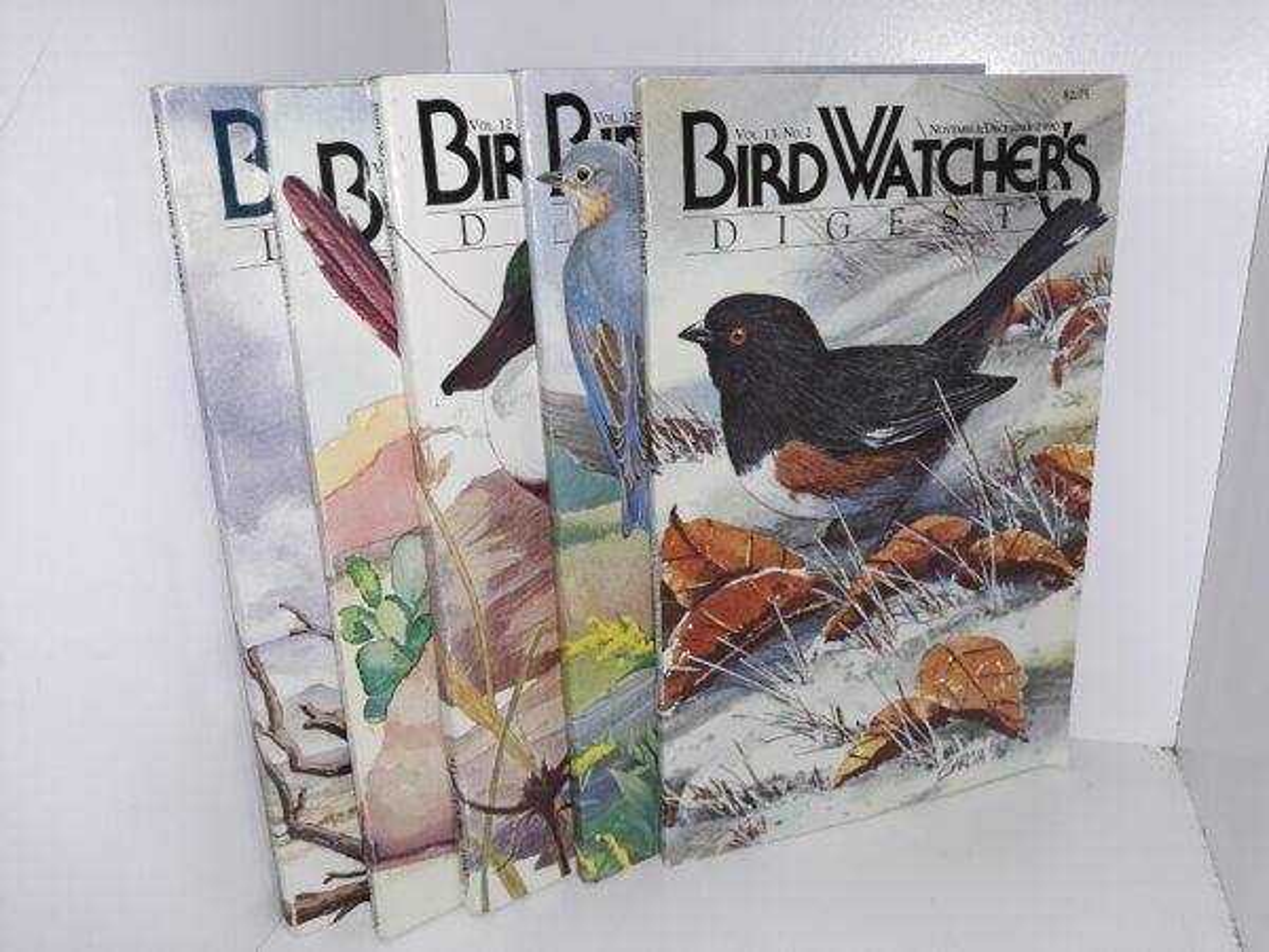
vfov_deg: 49.7
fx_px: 1026
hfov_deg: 63.4
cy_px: 476
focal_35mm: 28
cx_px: 634
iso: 40
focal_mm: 3.7
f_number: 1.7
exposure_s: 1/148
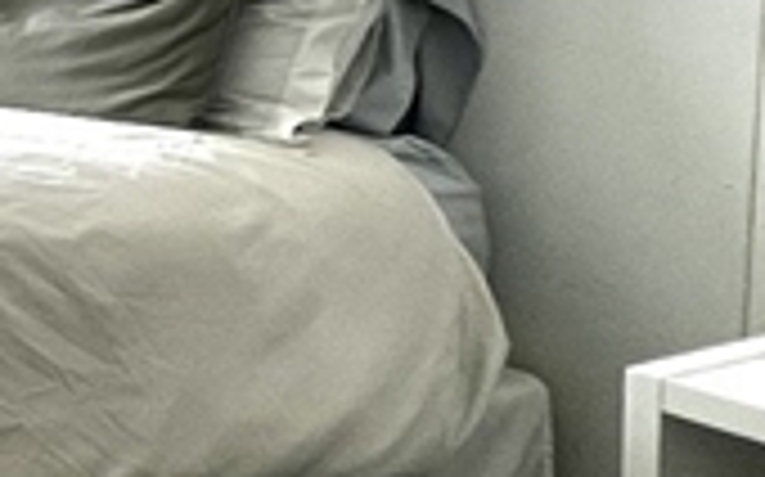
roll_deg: -1.4
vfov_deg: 15.0
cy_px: -140
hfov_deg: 16.9
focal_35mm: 83
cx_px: -842
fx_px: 1729
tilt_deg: -2.9
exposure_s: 1/156
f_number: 1.8
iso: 32
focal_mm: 1.57
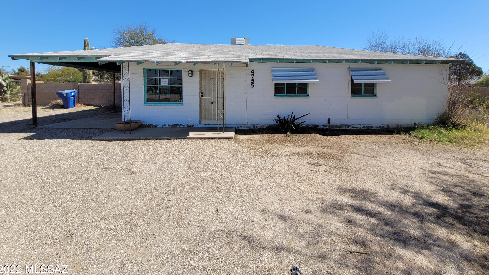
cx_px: 248
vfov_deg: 68.6
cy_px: 93
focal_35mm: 15
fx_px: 194
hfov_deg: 103.0
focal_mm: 1.74
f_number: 2.2
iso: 40
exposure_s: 1/1422
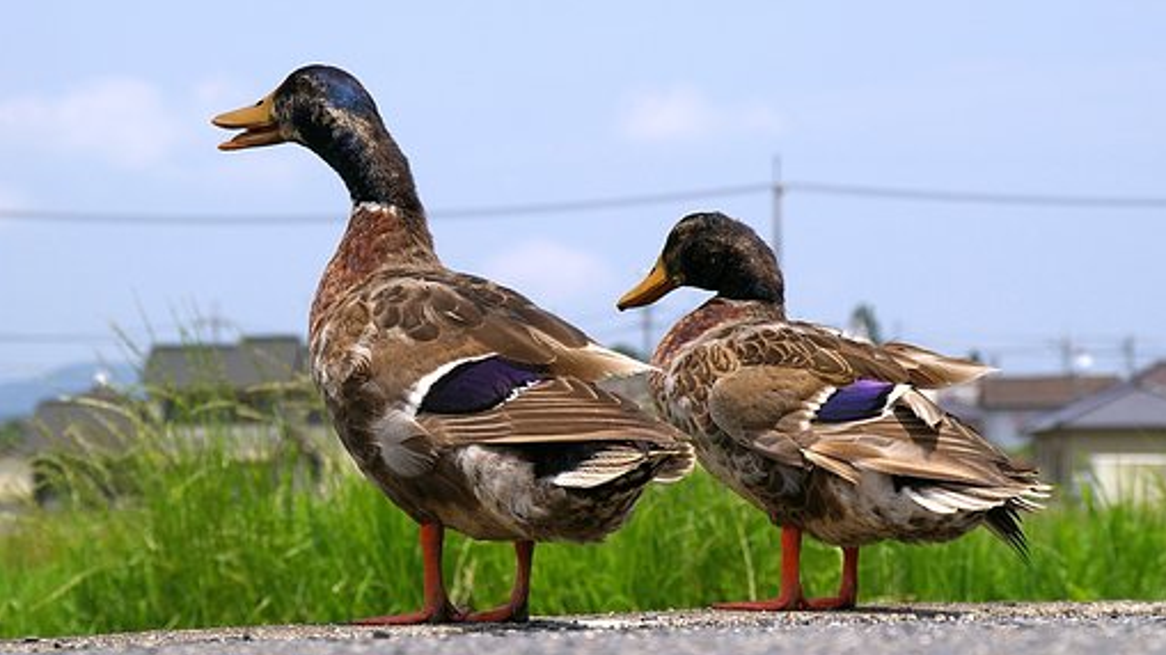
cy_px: 314
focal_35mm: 142
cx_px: 584
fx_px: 4389
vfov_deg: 8.5
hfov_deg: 15.1
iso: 200
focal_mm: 90
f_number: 9.5
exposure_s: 1/350
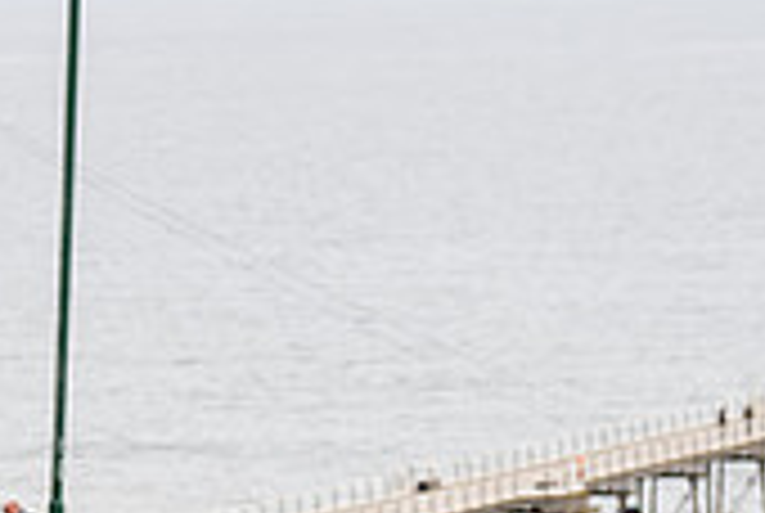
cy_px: 385
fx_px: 5875
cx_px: 176
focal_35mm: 276
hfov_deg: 7.4
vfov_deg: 5.0
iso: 320
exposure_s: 1/1000
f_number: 3.5
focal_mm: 81
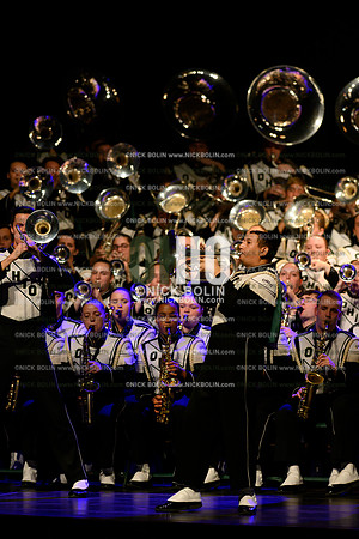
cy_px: 270
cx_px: 180
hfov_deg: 4.6
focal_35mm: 300
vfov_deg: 6.9
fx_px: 4487
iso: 6400
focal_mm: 300
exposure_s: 1/500
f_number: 4
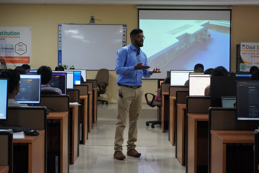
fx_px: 496
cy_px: 85
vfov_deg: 19.7
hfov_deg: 29.2
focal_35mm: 69
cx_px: 129
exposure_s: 1/160
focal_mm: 44
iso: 4000
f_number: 5.6
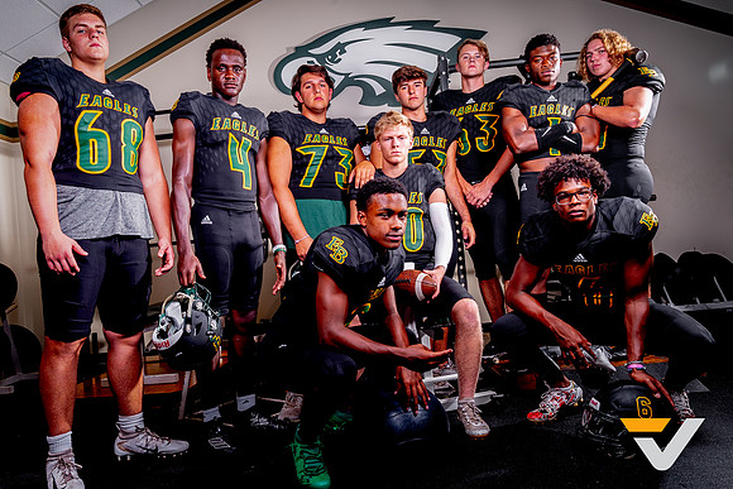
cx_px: 331
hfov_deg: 65.8
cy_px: 245
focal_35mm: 28
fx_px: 565
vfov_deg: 46.8
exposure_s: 1/125
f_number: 8
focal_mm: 24
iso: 100
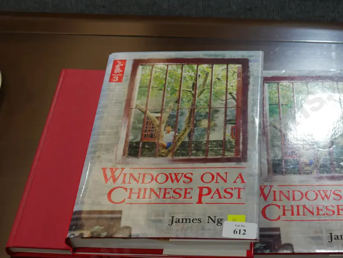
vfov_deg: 22.2
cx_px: 225
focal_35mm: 66
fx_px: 654
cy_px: 167
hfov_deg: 29.2
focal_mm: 25
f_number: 5.3
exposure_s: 1/60
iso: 400
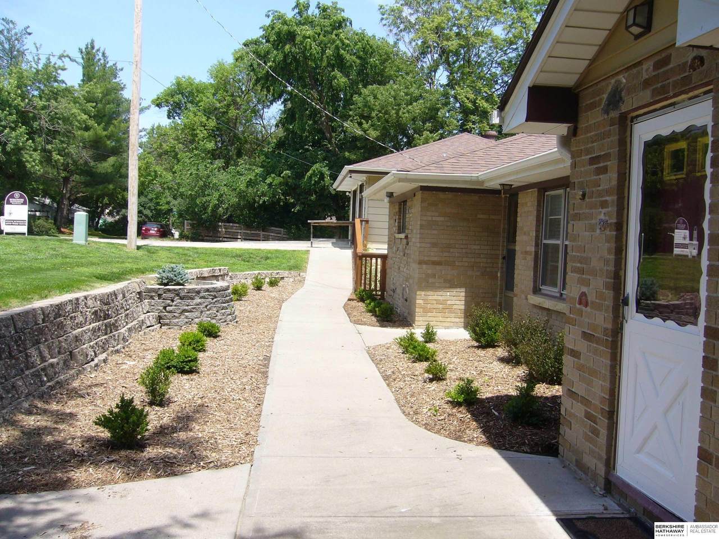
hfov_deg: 52.6
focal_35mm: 35
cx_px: 360
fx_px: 727
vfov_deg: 40.7
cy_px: 270
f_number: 5.6
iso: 80
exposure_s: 1/200
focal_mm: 5.8
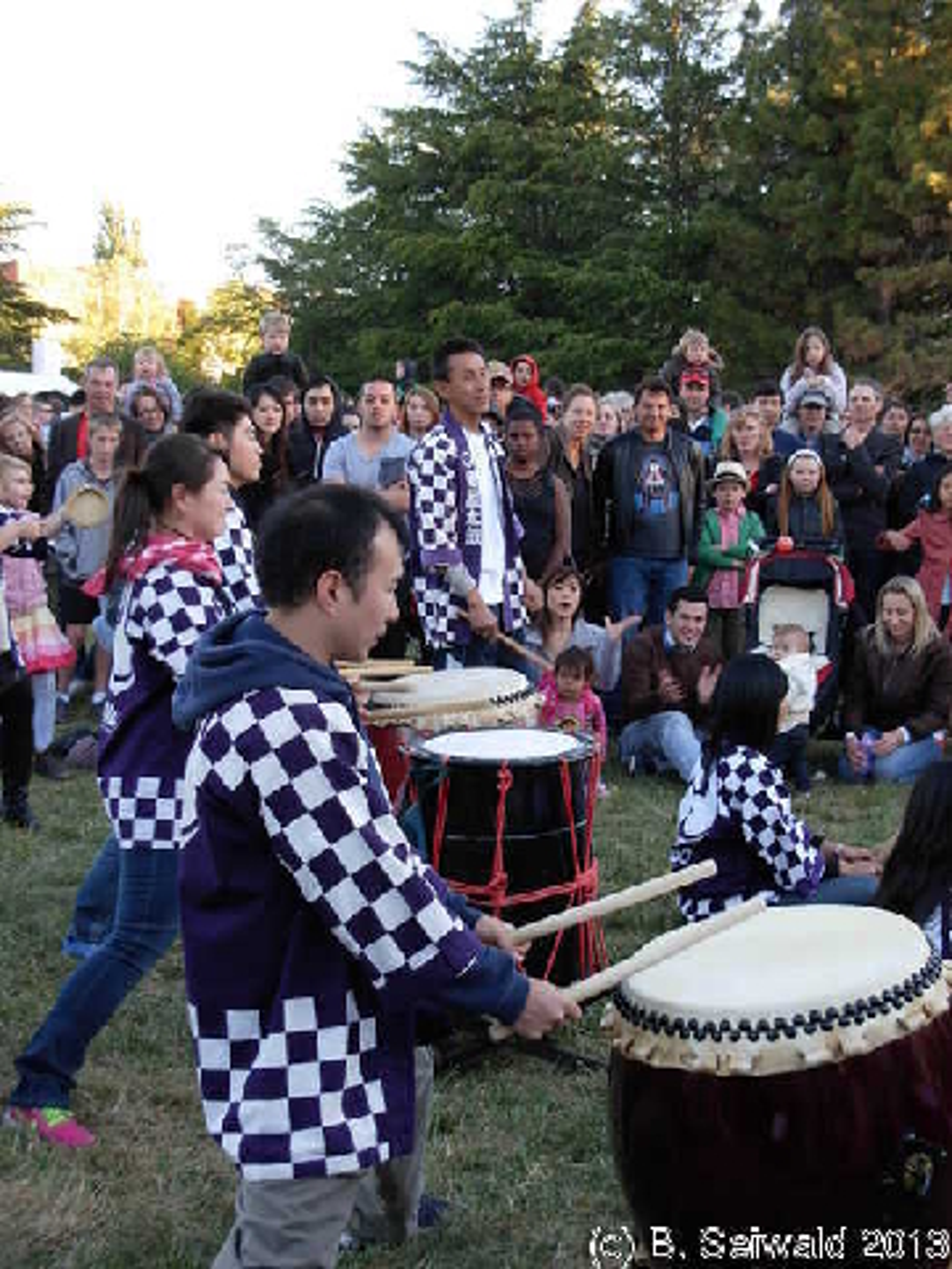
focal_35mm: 58
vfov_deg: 33.2
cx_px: 476
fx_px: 2127
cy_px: 634
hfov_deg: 25.2
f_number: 3.3
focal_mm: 9.5
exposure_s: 1/57
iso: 79
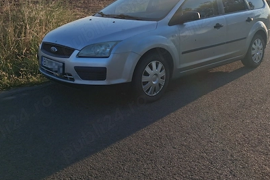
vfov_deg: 30.9
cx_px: 151
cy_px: 31
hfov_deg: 46.3
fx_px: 315
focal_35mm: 42
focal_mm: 4
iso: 25
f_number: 1.8
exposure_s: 1/909
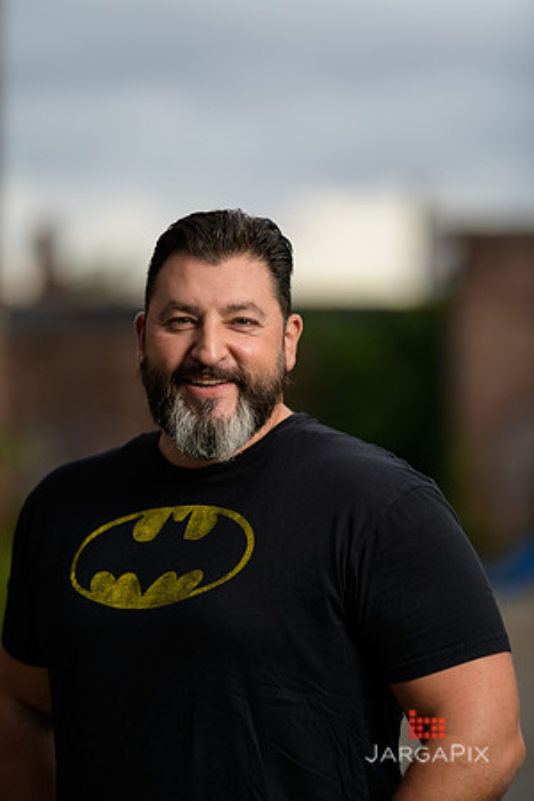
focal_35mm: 135
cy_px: 400
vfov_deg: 15.2
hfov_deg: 10.2
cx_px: 267
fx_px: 3004
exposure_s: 1/250
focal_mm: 135
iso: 200
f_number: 2
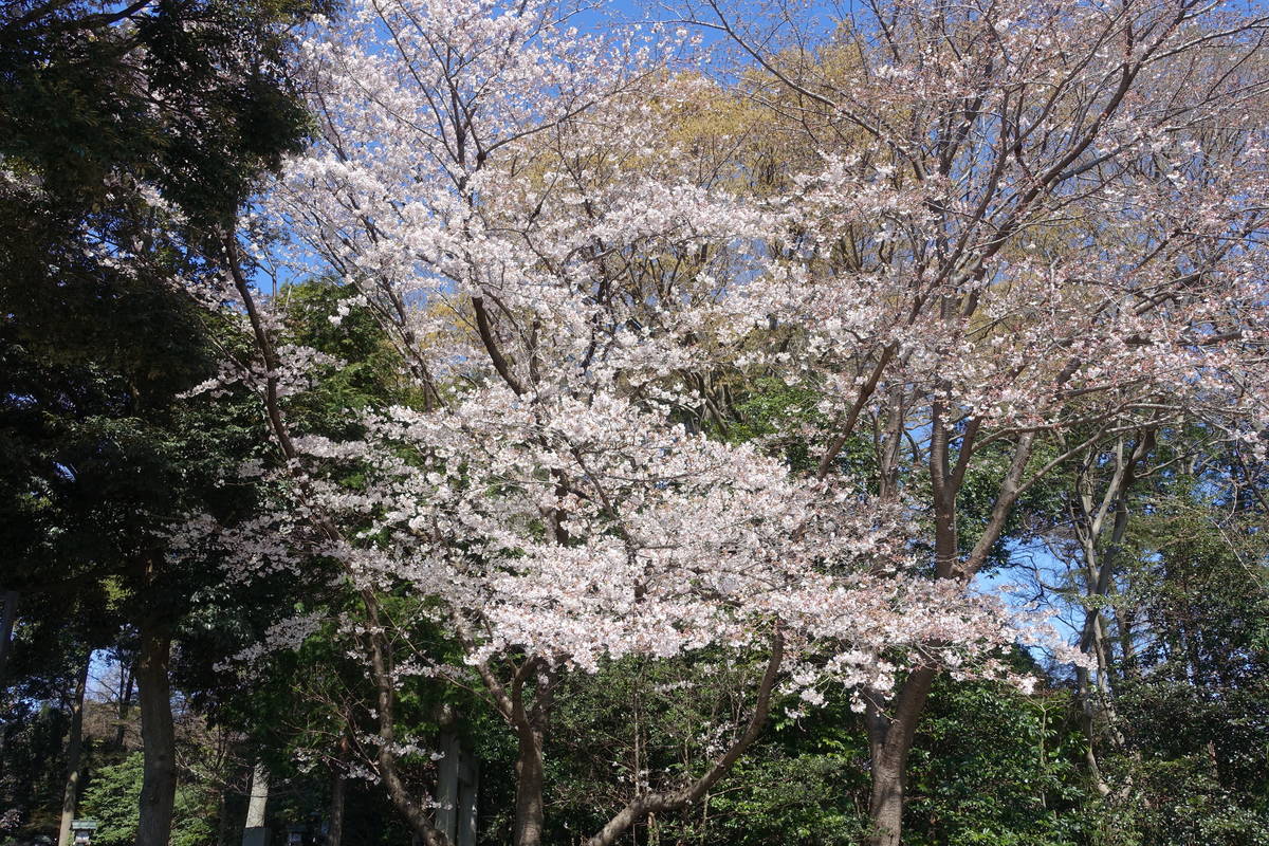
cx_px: 634
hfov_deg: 60.3
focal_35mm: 31
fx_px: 1093
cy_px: 423
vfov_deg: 42.3
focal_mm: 11.33
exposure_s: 1/400
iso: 125
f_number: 5.6
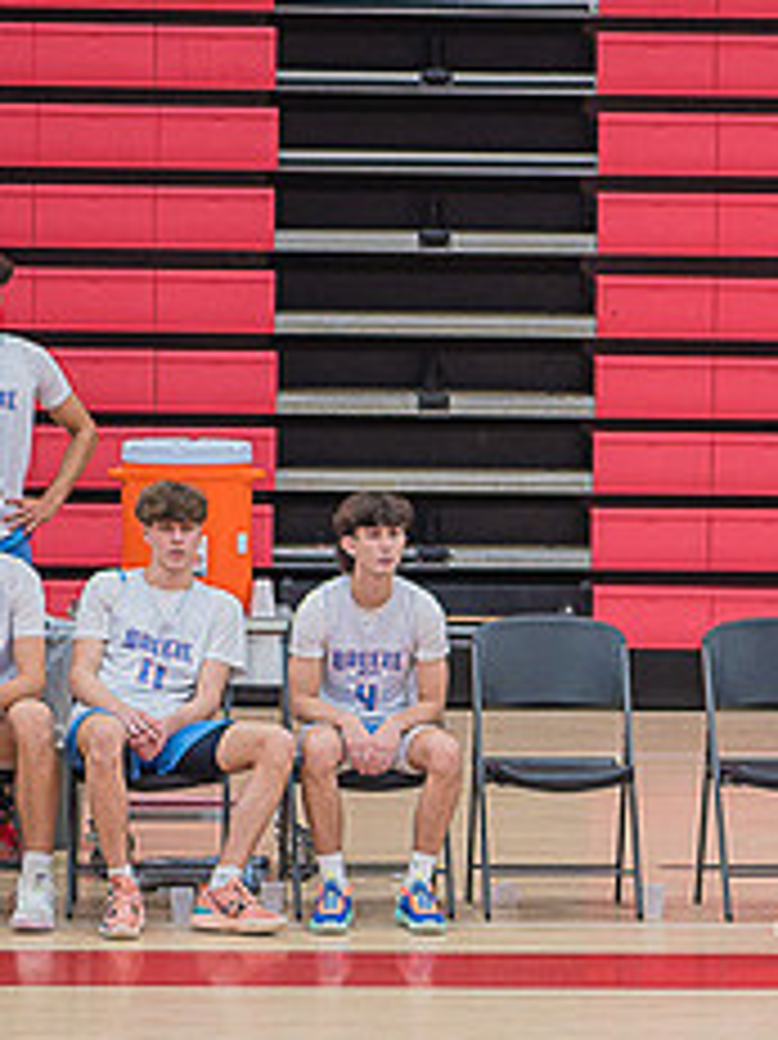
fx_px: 7379
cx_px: 908
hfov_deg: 6.0
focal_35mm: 246
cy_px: 747
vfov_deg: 8.0
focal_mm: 102
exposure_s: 1/250
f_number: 4.8
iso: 1000
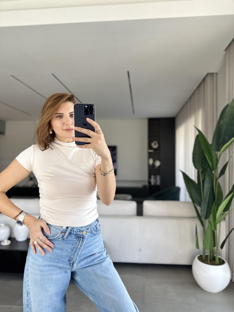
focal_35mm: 24
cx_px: 117
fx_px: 216
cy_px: 156
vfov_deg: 71.6
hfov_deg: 56.8
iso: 250
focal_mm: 6.86
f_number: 1.78
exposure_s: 1/105
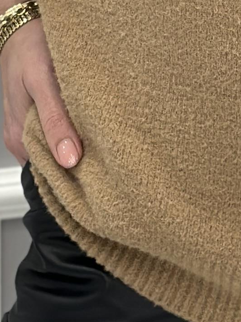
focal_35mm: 273
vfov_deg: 7.1
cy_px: -161
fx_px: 2533
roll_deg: -0.4
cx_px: 232
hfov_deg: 5.4
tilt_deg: -3.0
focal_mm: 6.86
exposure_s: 1/100
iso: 125
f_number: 1.78
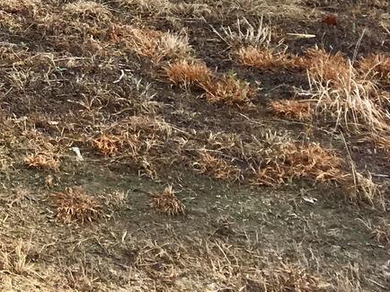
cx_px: -310
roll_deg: -1.0
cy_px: -304
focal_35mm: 137
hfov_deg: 13.0
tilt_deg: -3.3
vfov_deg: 10.0
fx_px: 1543
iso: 25
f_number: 2.2
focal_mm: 4.15
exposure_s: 1/232
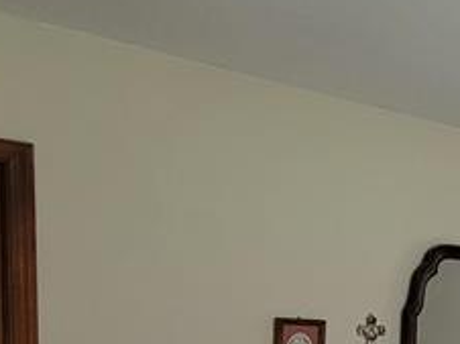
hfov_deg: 22.5
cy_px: 397
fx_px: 783
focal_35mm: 59
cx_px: 786
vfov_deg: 23.0
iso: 250
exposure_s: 1/60
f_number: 2.2
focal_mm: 2.2
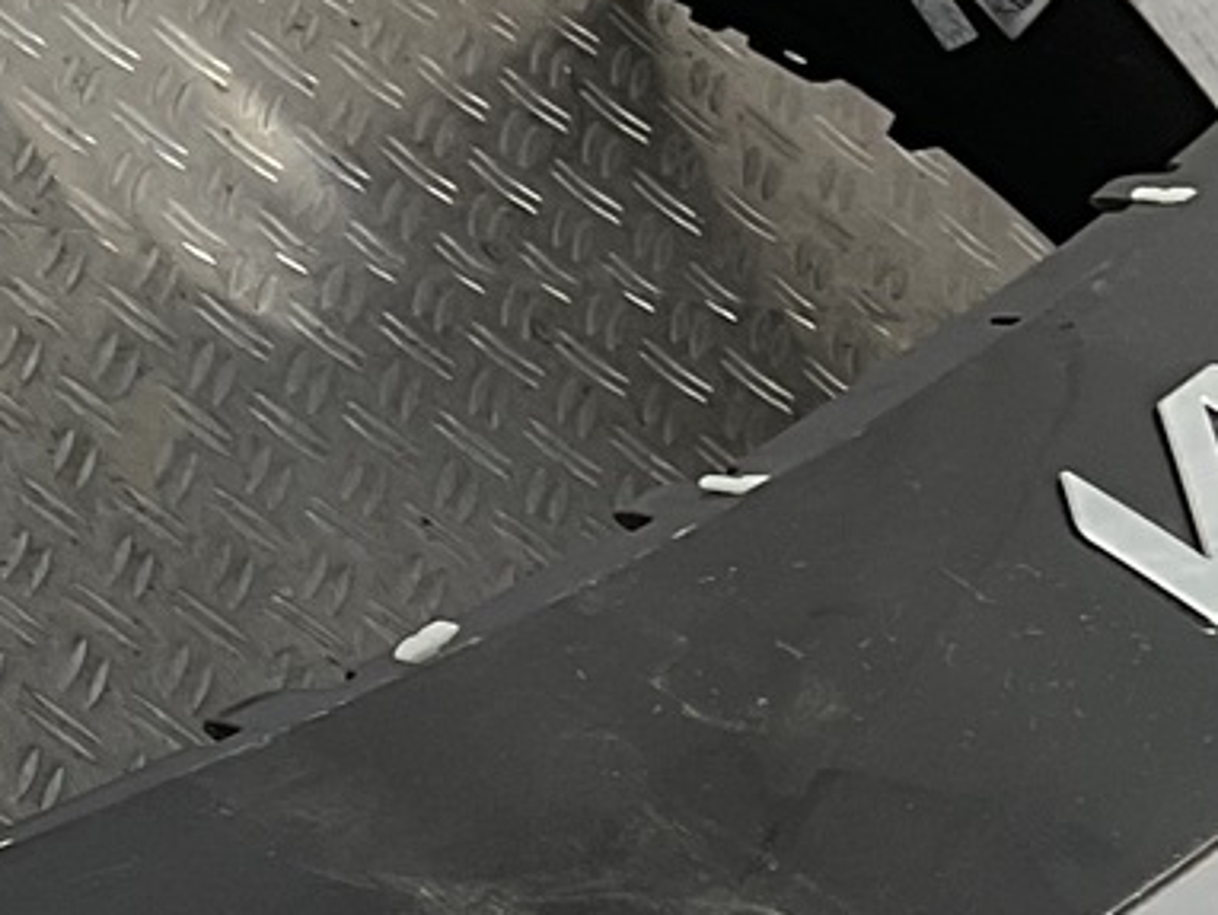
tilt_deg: -45.1
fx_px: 5387
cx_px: -1240
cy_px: 1342
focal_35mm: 153
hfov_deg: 11.6
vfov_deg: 9.5
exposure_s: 1/327
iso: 16
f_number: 1.8
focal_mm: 3
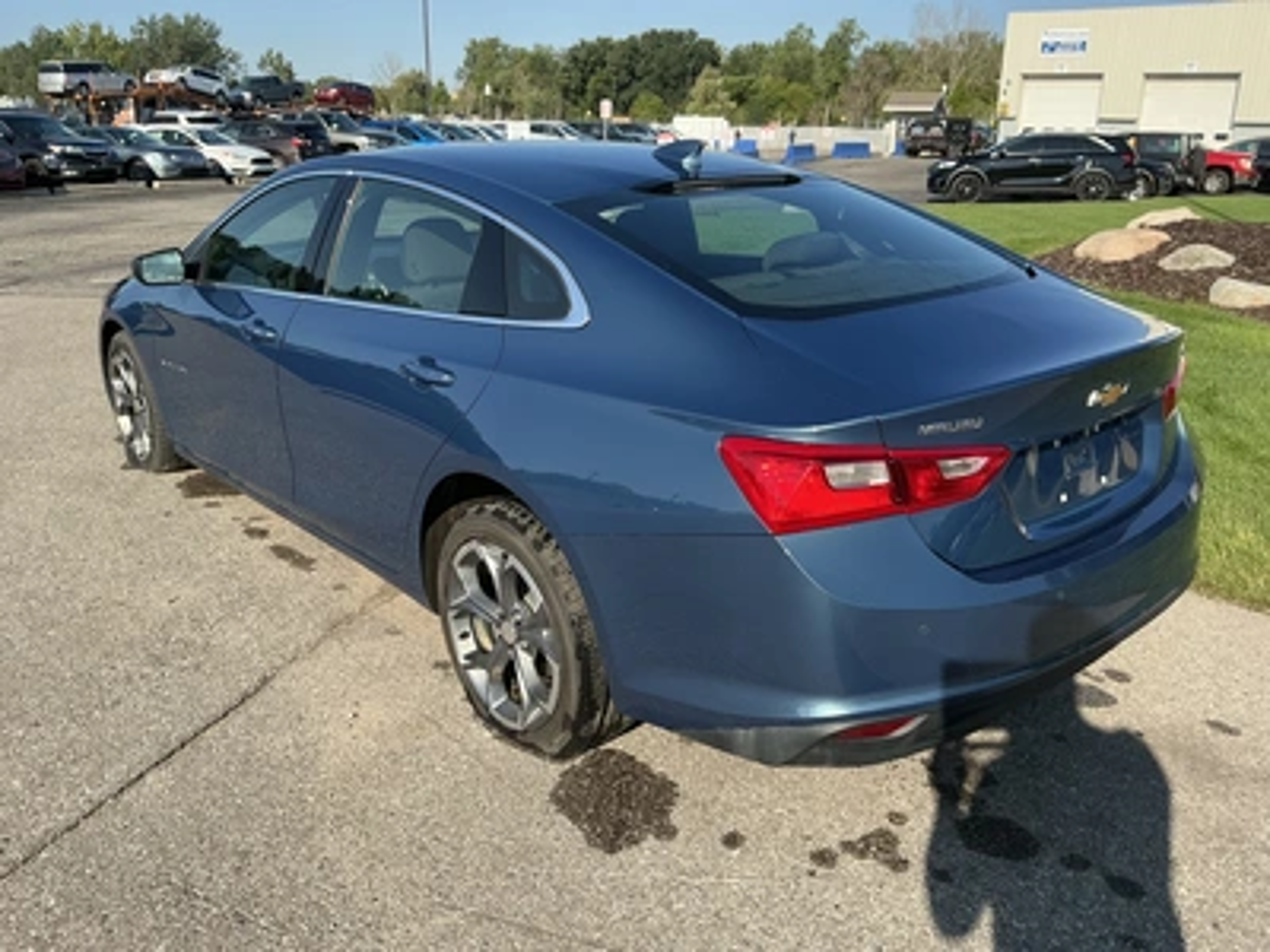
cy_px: 476
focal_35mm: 28
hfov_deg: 63.4
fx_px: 1027
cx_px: 635
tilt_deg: -18.4
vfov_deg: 49.7
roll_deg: -0.7
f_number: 1.8
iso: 25
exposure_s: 1/1035
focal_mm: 3
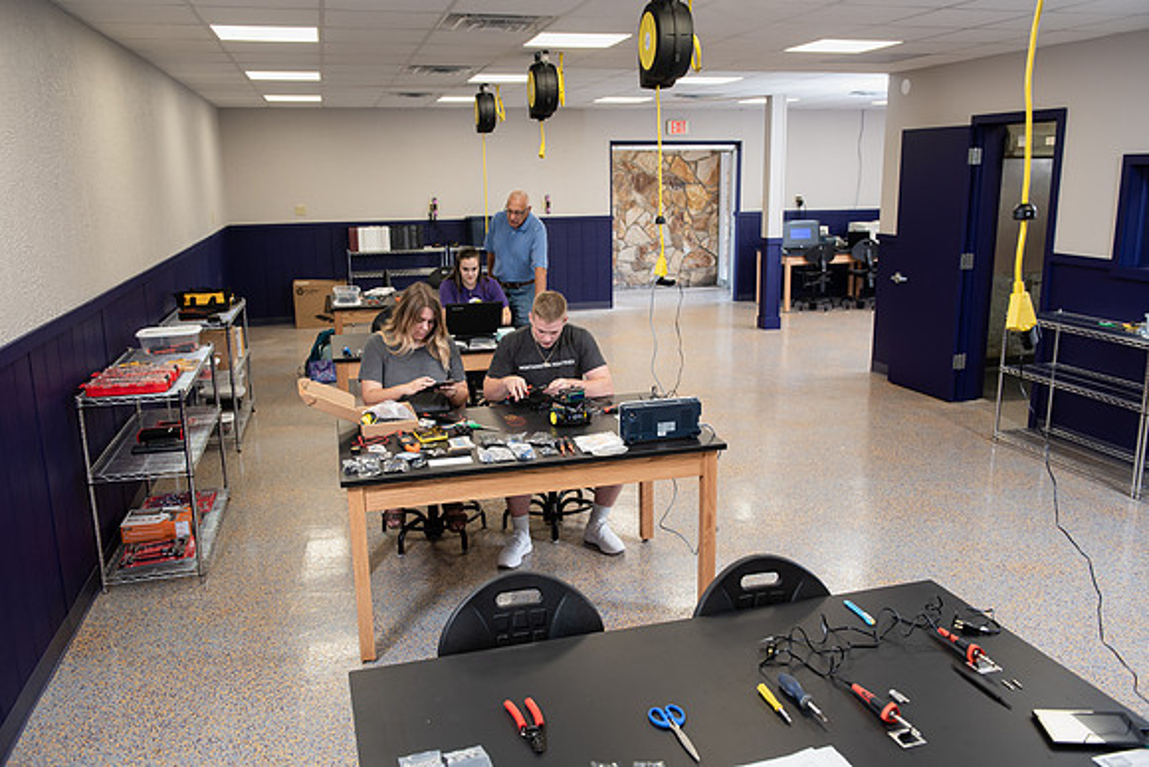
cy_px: 384
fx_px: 990
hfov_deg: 60.3
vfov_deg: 42.3
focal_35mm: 31
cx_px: 574
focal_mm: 31
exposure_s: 1/125
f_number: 5
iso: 800
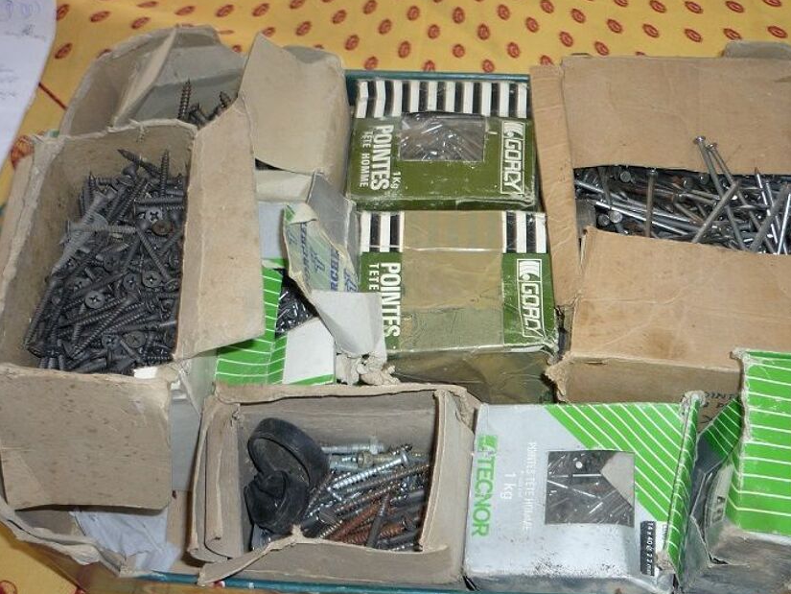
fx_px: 914
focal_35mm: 40
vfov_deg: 35.9
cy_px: 320
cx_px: 477
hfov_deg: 46.5
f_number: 2.8
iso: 100
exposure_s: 1/30
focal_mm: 5.5
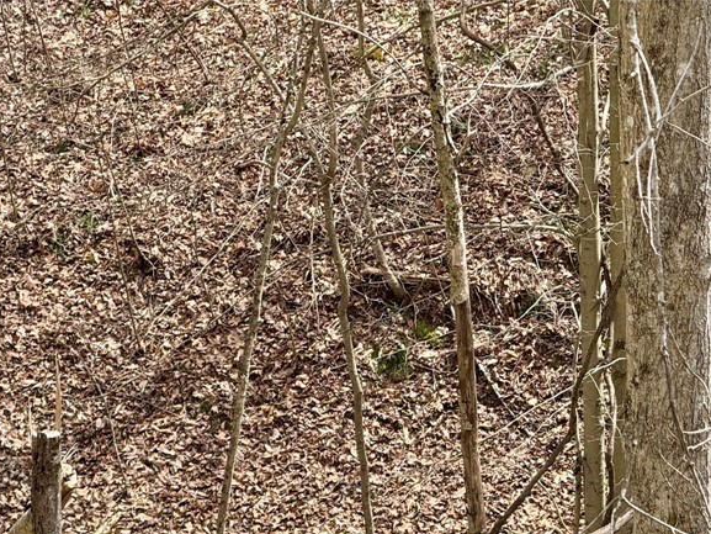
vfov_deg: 7.0
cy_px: 472
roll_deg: +1.0
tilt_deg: -26.8
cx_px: 500
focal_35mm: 213
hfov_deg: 9.3
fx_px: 4376
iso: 50
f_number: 2.8
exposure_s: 1/404
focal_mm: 15.66
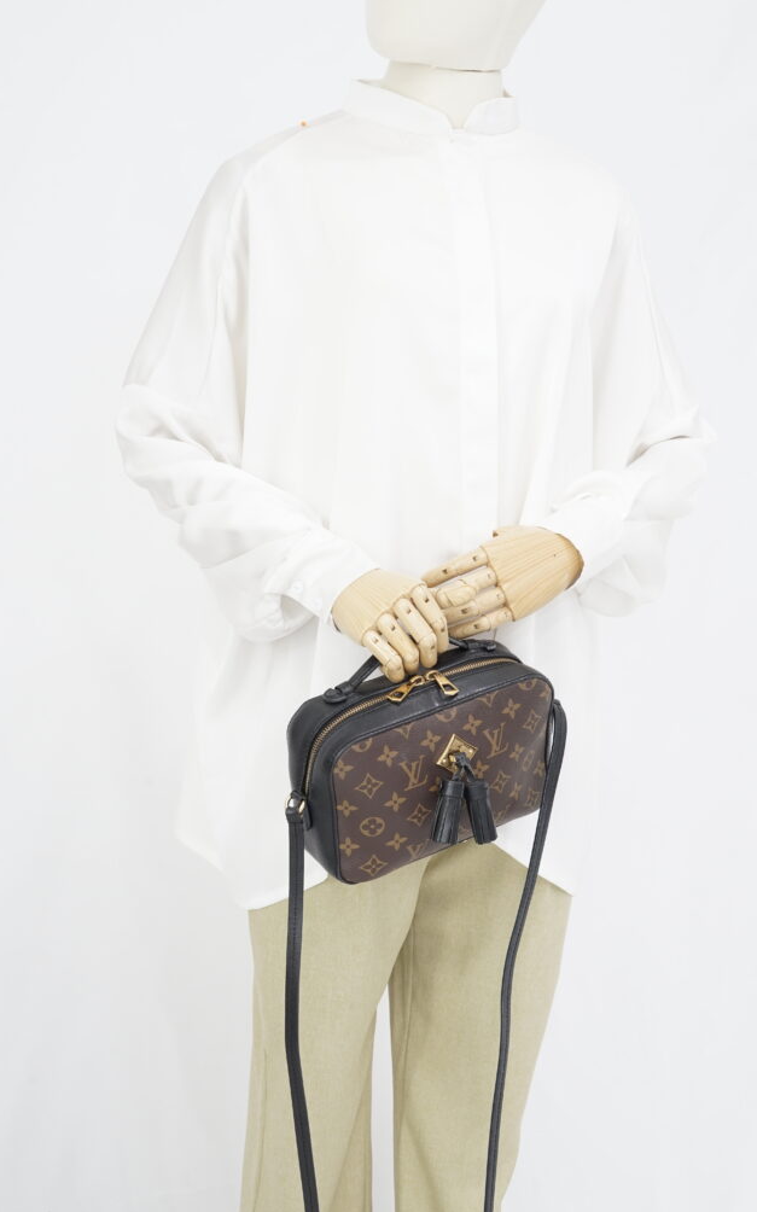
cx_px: 406
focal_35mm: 52
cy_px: 598
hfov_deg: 24.9
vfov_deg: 38.9
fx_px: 1717
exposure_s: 1/2.5
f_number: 9
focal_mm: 50
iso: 640
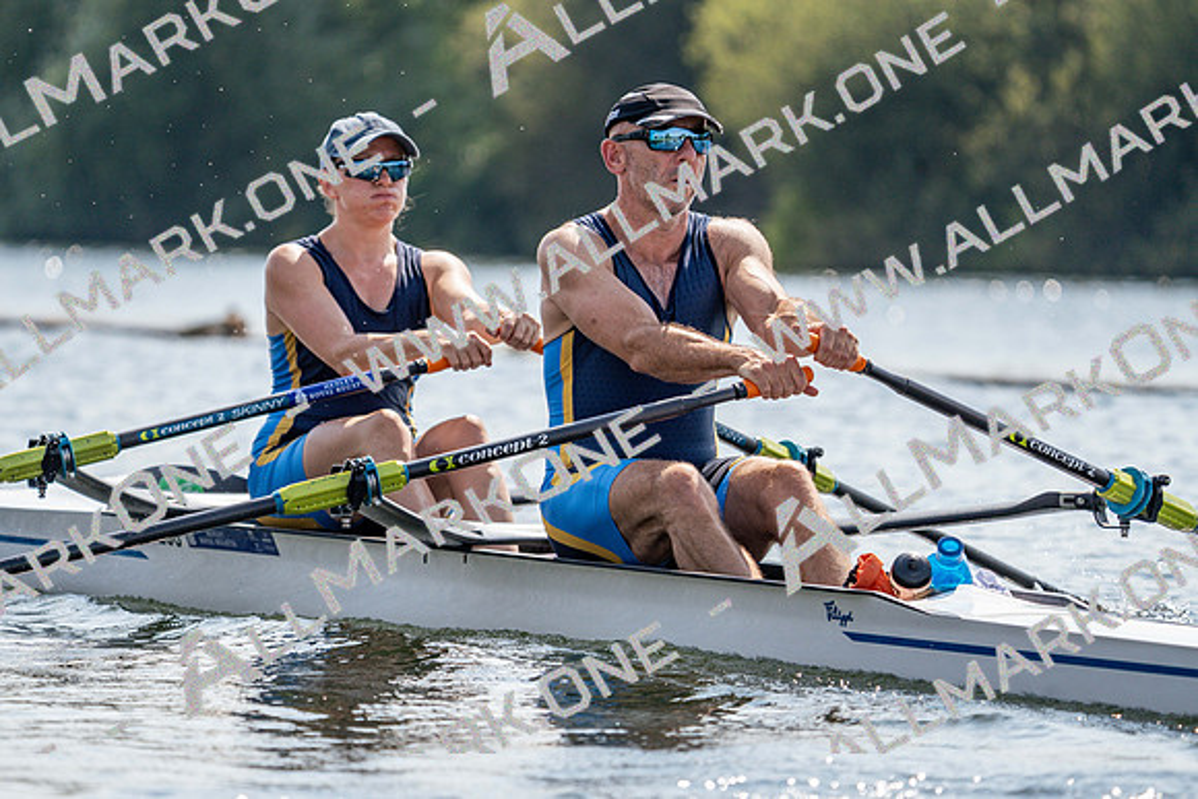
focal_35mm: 303
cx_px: 599
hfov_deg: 6.8
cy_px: 400
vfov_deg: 4.5
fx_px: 10085
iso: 250
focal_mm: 303
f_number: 6.3
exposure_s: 1/1600
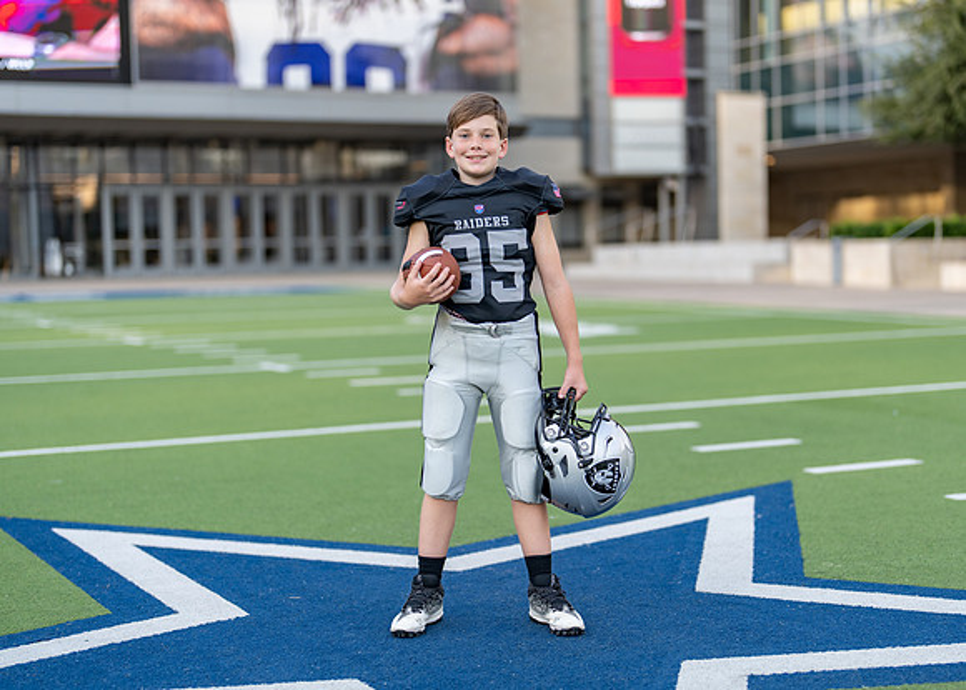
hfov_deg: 32.0
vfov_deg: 23.1
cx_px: 539
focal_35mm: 61
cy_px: 382
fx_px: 1683
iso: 100
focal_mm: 50
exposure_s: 1/1250
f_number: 1.2
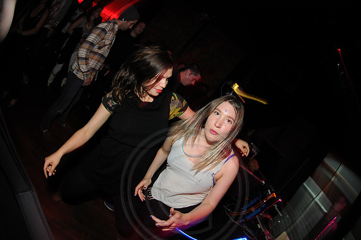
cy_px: 120
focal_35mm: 16
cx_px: 180
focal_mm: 10.5
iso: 800
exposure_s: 1/3
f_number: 2.8
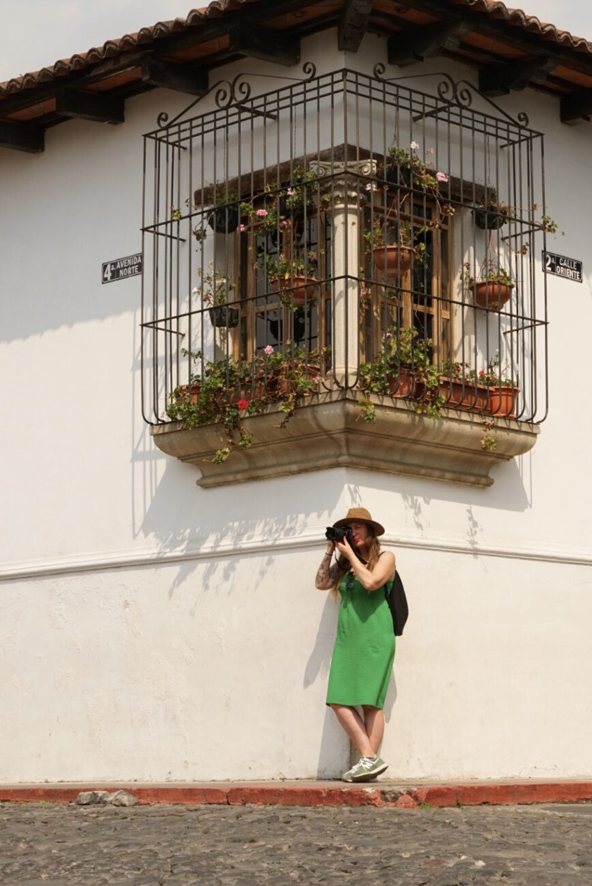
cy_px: 436
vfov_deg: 24.5
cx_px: 339
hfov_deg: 16.5
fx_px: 2043
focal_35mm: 83
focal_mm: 70
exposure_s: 1/320
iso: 400
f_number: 16
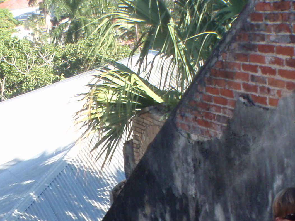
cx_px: 37
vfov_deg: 13.5
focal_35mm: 105
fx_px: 895
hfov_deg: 18.4
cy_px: 308
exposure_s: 1/60
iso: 64
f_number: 5
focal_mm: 5
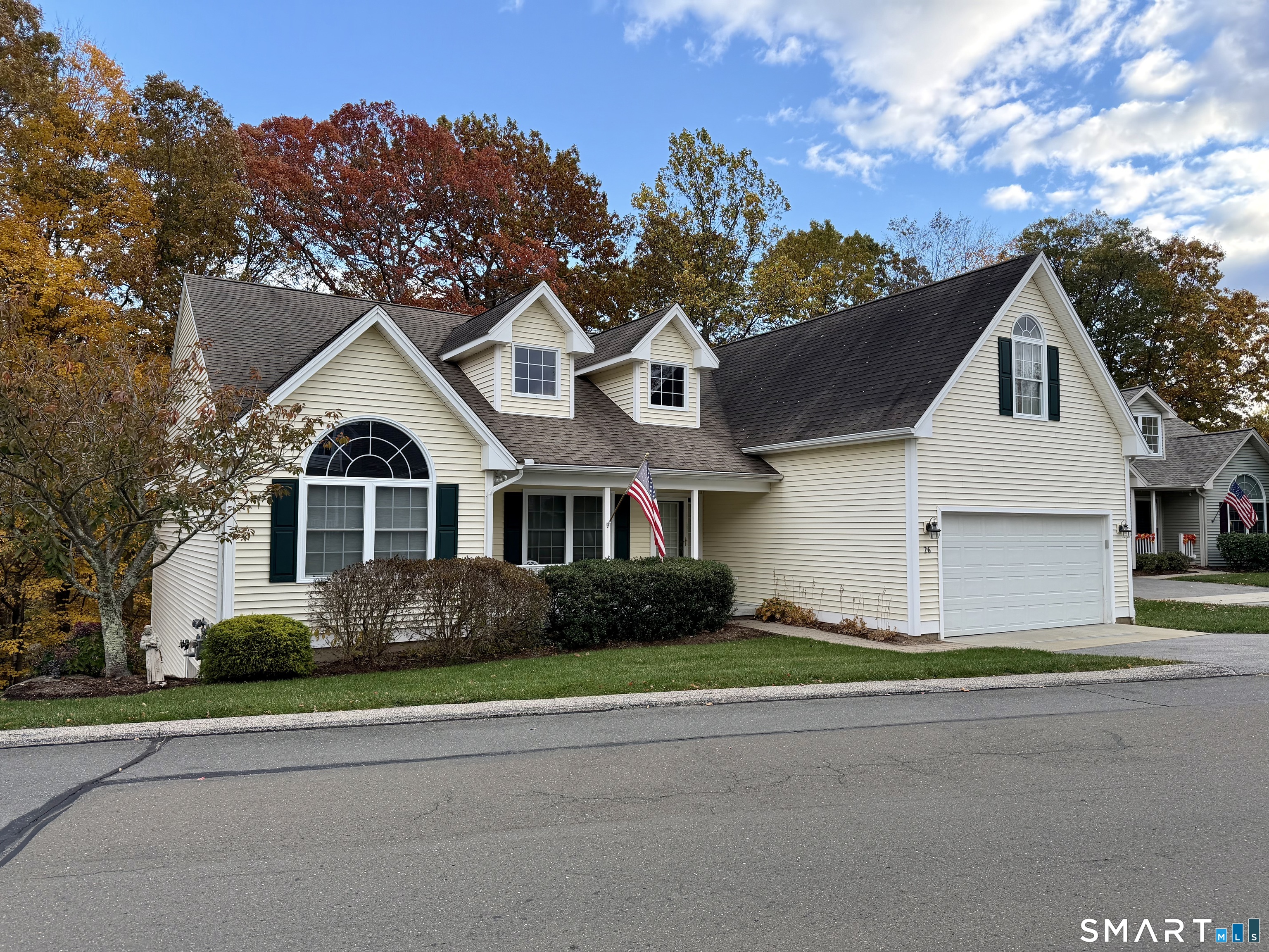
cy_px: 476
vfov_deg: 56.8
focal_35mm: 24
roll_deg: +0.5
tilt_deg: +2.0
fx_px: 880
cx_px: 634
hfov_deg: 71.6
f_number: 1.78
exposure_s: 1/750
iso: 100
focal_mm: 6.76
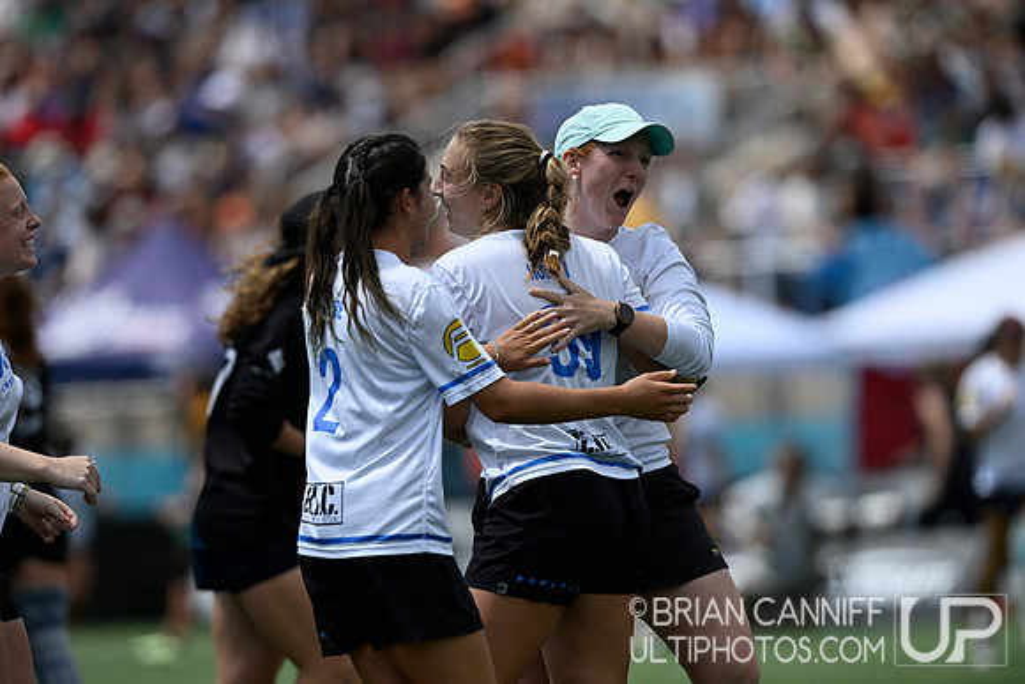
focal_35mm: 400
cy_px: 342
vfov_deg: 3.4
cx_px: 512
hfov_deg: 5.2
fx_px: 11391
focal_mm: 400
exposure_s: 1/1250
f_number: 4
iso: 100
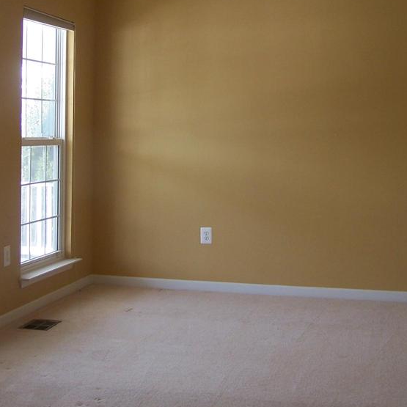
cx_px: 187
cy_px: 131
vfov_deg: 27.5
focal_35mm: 62
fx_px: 825
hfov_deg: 27.7
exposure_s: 1/60
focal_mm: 6.3
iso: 80
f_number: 2.8
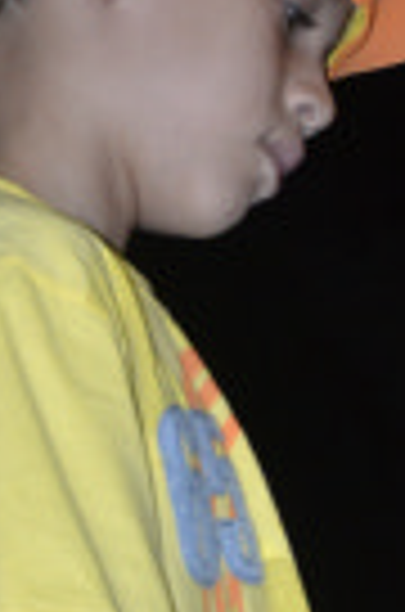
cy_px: 598
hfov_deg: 4.3
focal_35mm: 321
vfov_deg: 6.4
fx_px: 5444
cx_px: 137
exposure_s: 1/60
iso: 3200
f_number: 5
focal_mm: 58
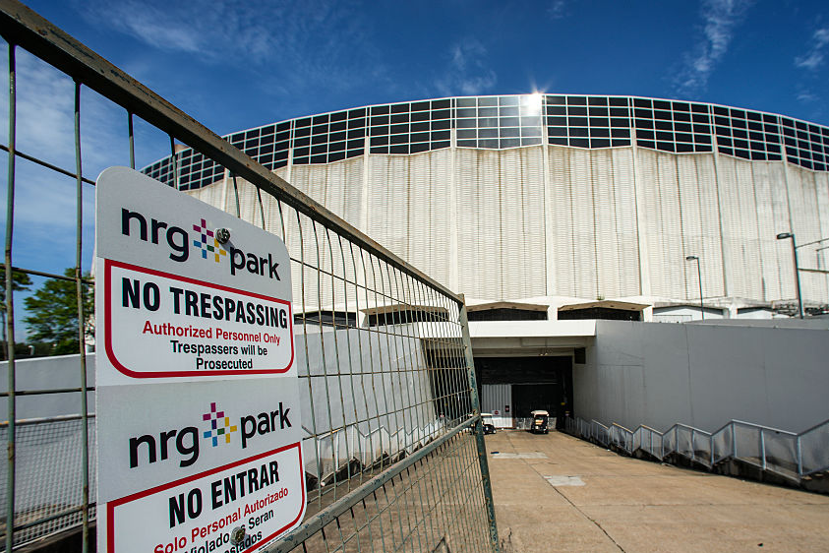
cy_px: 320
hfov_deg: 92.8
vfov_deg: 70.0
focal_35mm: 17
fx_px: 391
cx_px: 466
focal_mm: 14
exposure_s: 1/640
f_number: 8
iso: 160
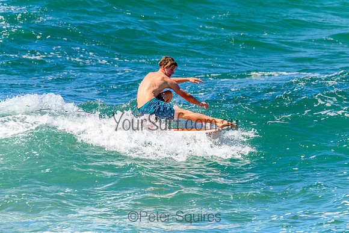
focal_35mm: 729
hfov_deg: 2.8
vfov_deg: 1.9
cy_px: 73
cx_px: 164
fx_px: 7070
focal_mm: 530
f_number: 10
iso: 1400
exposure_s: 1/2000
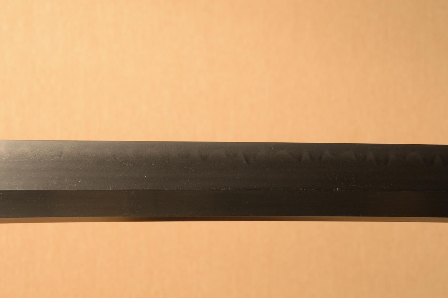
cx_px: 224
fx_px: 1156
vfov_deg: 14.7
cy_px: 149
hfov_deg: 21.9
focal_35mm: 93
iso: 400
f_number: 11
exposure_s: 1/2
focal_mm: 62
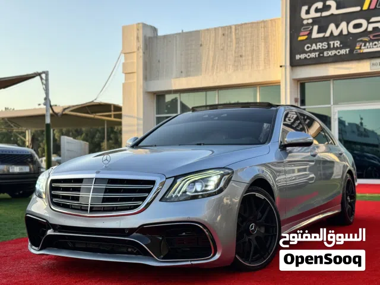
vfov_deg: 30.3
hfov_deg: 39.7
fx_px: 527
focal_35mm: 48
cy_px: 142
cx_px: 190
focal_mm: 6.76
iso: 125
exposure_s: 1/995
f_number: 1.78
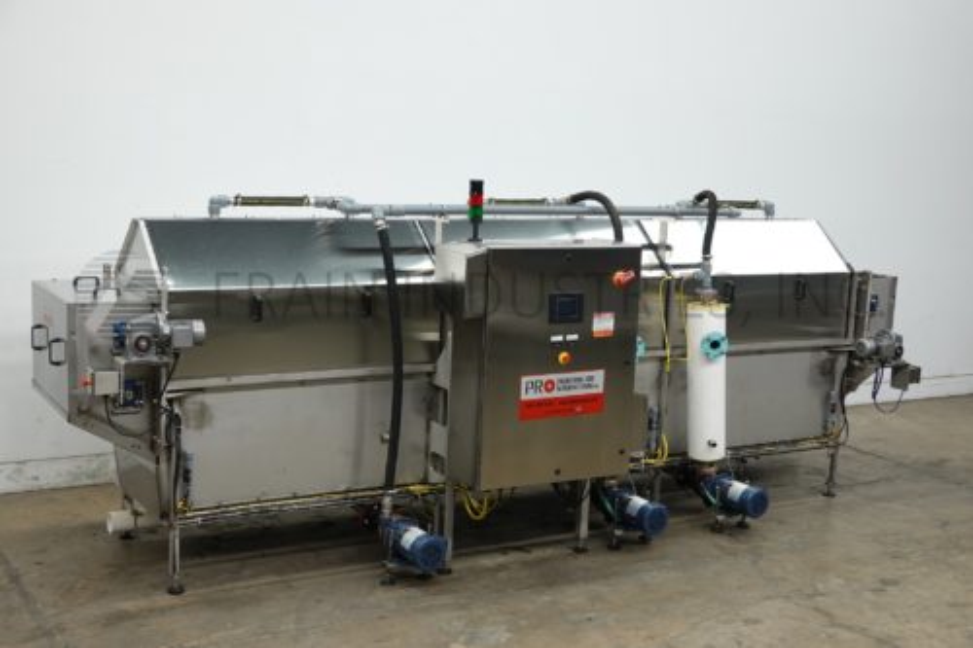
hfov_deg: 41.9
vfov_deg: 28.6
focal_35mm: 47
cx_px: 486
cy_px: 324
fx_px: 1270
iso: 250
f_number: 4
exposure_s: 1/50
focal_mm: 17.53
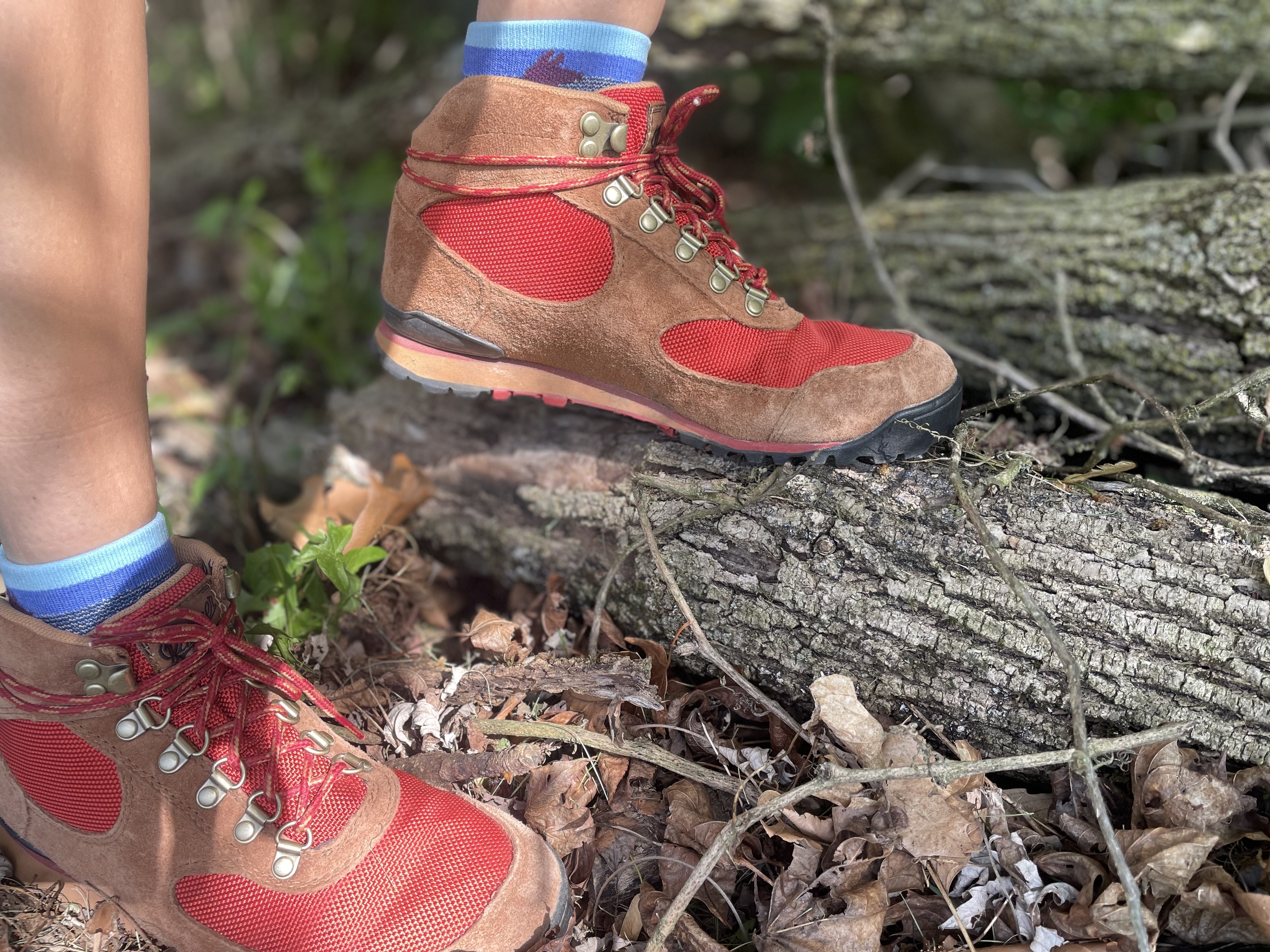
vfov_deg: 53.1
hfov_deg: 67.3
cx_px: 635
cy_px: 476
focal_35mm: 26
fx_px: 954
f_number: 1.6
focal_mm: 4.2
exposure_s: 1/223
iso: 40
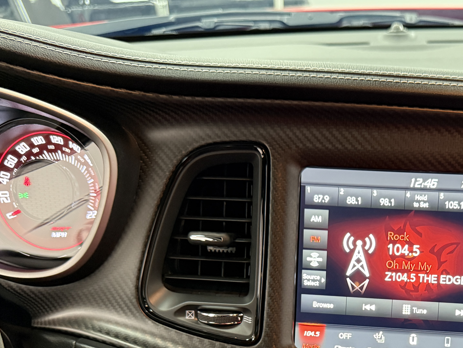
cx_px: 410
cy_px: 338
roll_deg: +1.3
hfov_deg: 37.3
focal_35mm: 48
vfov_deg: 28.6
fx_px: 642
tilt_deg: -28.6
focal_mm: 6.76
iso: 640
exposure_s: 1/40
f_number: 1.78
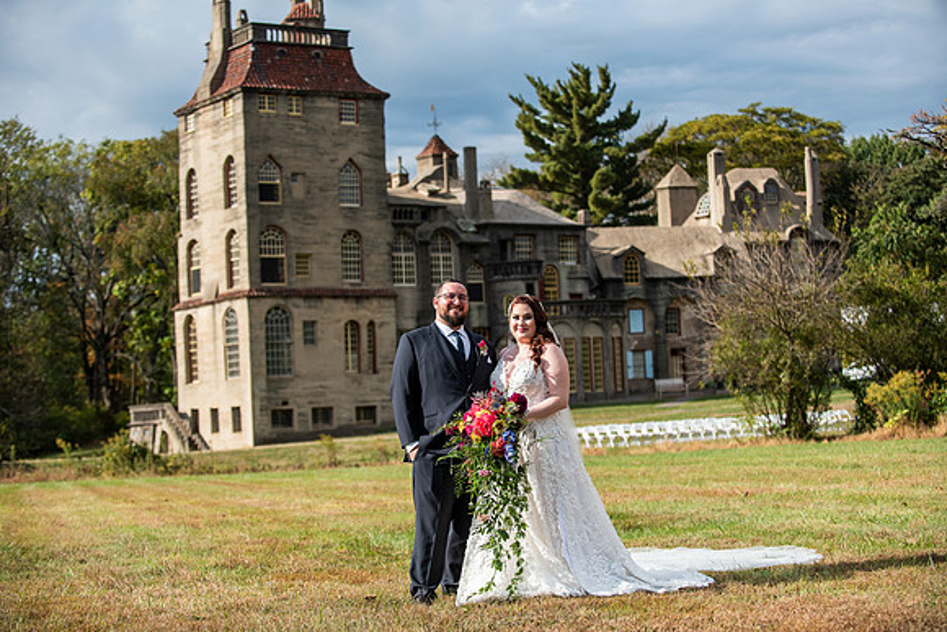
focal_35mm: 70
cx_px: 474
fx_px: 1842
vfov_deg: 19.5
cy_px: 316
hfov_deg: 28.8
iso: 320
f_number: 3.5
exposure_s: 1/4000
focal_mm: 70
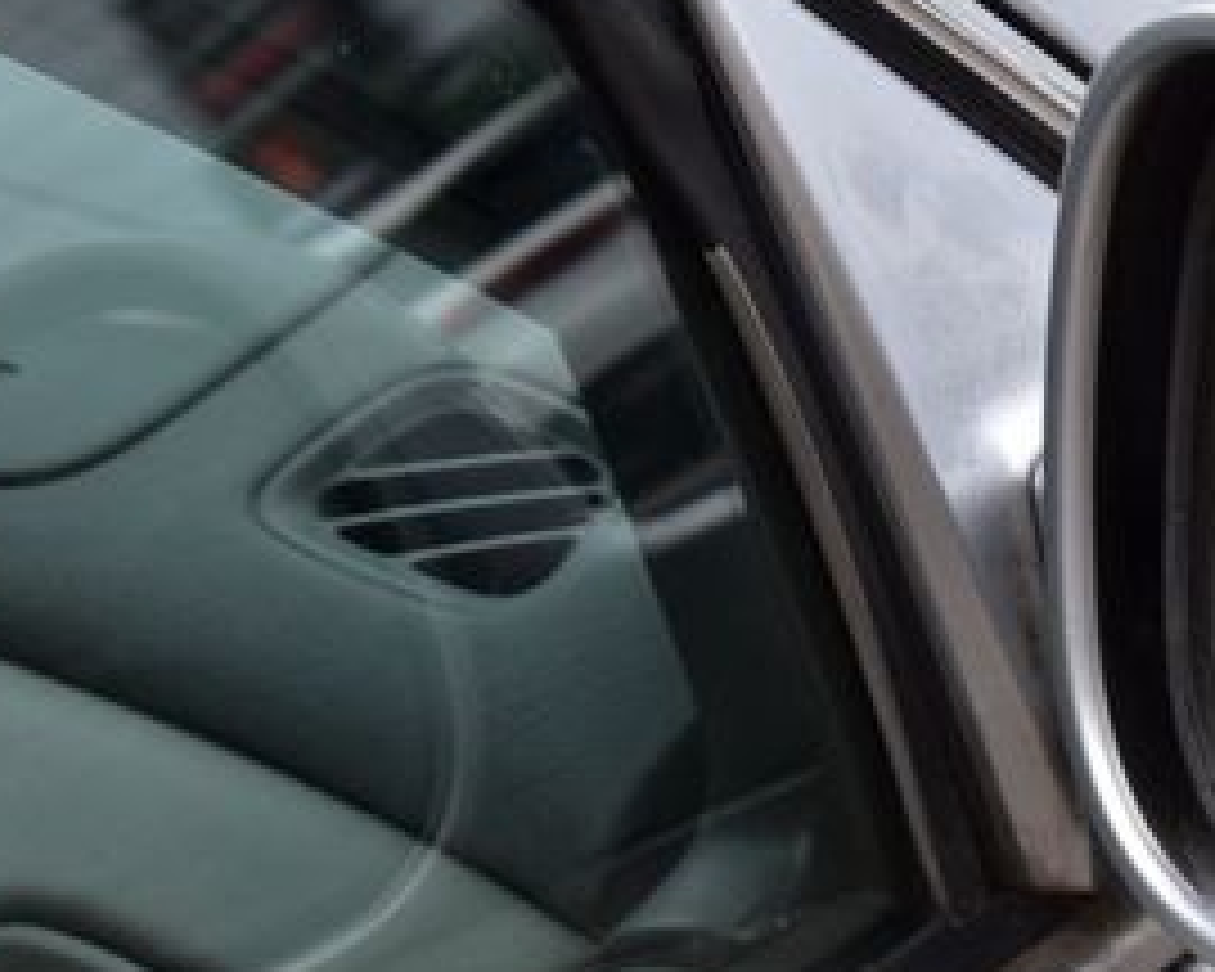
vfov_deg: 9.7
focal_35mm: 160
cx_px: 1377
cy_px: 549
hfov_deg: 11.8
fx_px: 5753
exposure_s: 1/200
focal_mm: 48
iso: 400
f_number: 10
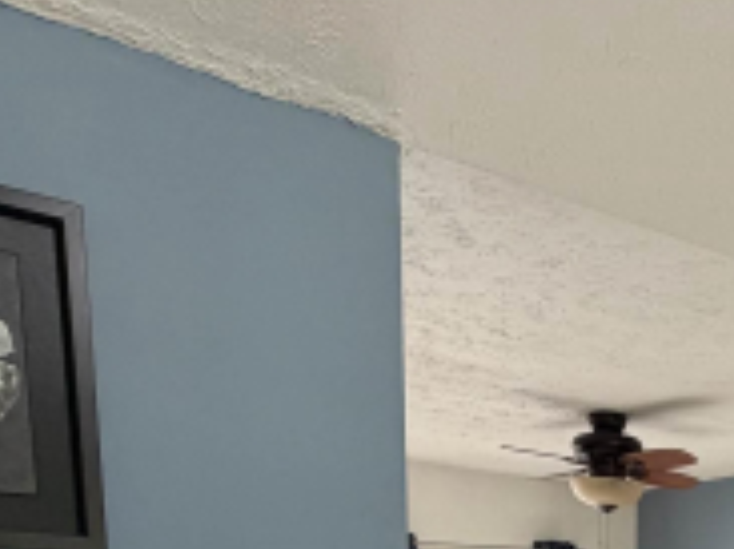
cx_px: 776
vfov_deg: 22.8
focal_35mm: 51
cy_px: 838
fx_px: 1081
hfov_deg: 33.5
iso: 250
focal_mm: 2.22
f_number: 2.2
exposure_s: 1/60
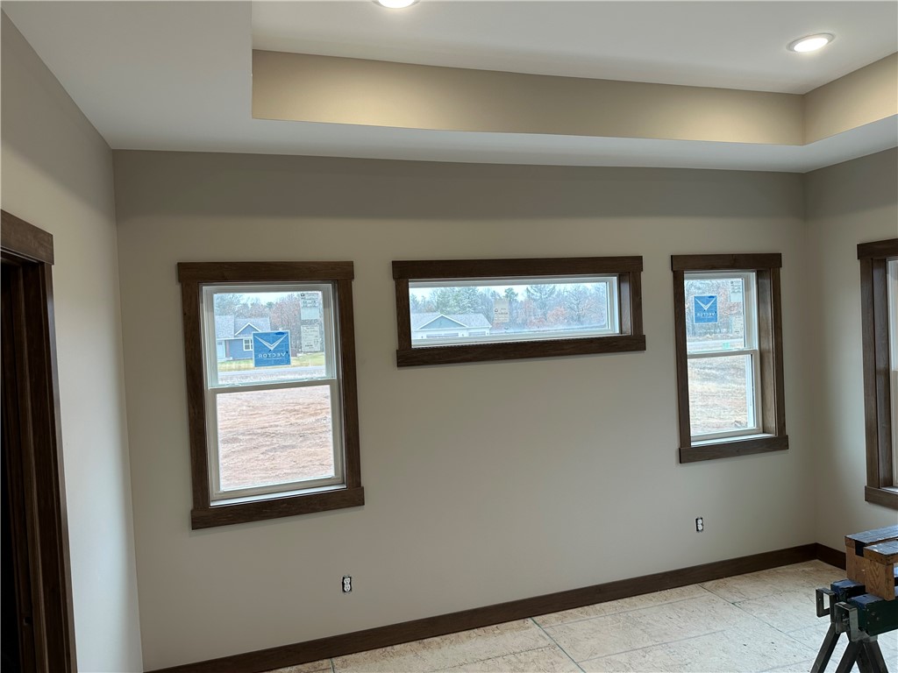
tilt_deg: -2.4
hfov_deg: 71.6
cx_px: 449
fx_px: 623
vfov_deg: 56.8
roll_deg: +2.8
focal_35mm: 24
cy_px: 336
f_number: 1.78
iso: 64
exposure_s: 1/120
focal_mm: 6.86
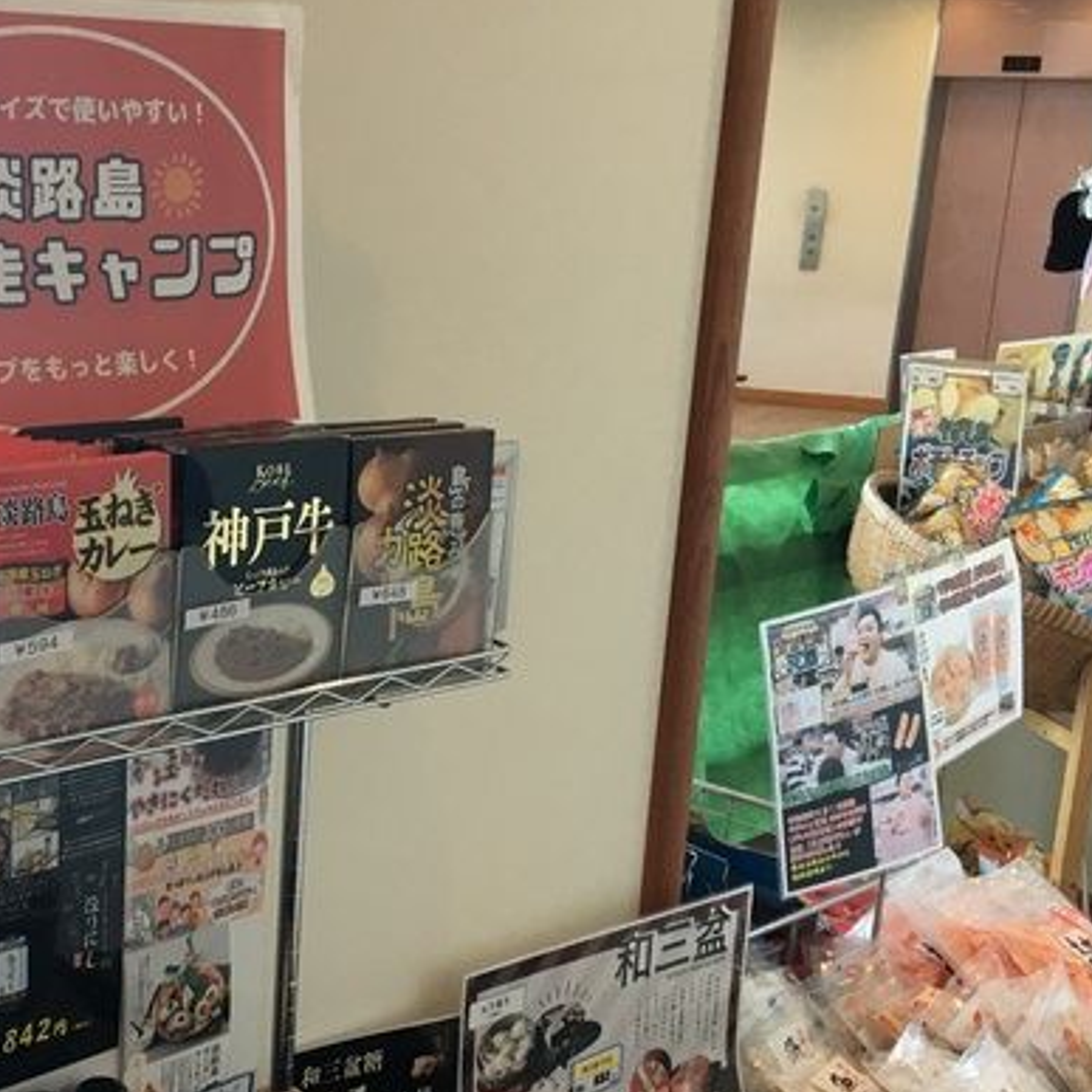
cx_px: 233
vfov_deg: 31.4
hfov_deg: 30.9
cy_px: 710
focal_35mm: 54
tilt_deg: -15.2
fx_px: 1927
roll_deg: -1.7
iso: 25
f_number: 2.2
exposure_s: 1/30
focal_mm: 4.15
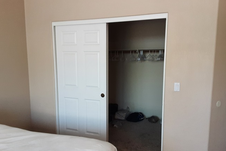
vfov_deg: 44.9
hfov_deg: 63.6
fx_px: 182
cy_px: 84
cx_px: 115
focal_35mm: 29
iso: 100
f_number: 1.9
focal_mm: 2.91
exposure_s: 1/40
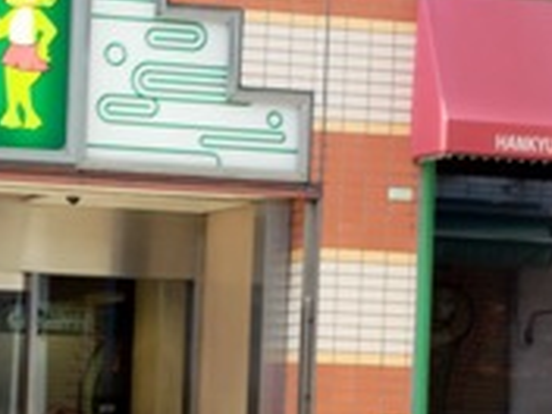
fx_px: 3110
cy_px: 354
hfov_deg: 10.1
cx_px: 41
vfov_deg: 7.6
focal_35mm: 195
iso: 100
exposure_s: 1/100
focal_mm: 16.5
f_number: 5.2
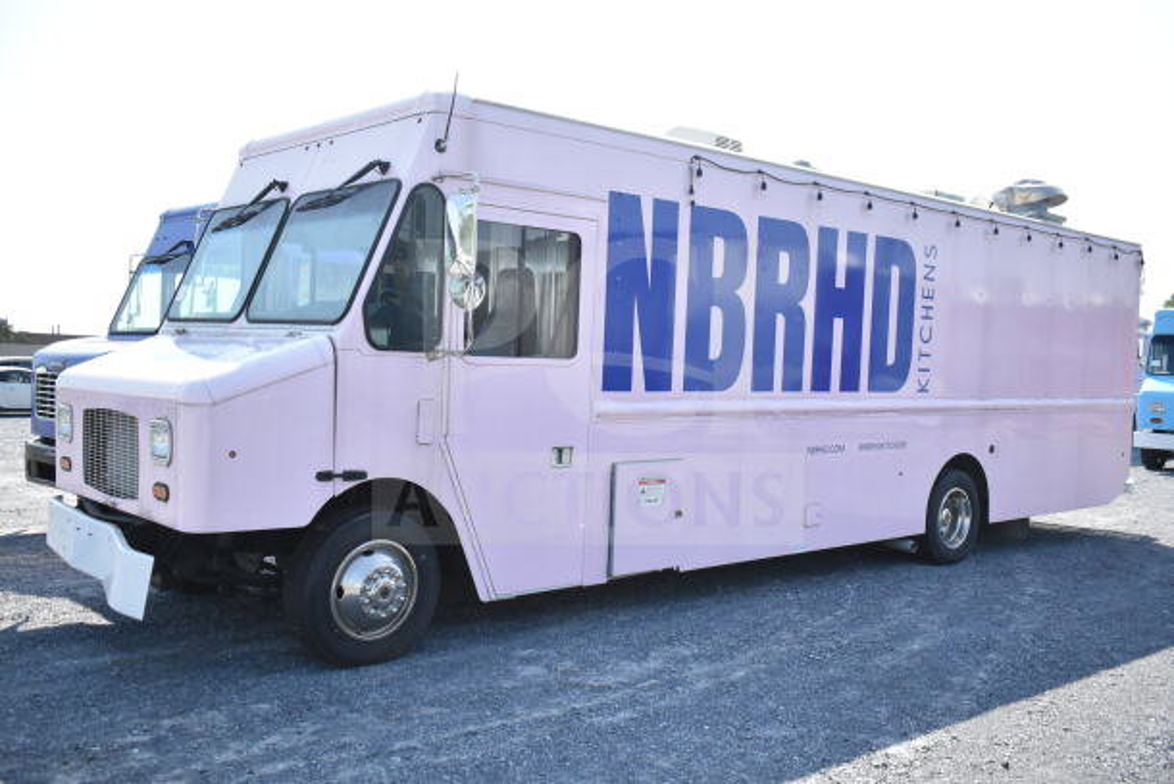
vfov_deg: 40.0
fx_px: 1076
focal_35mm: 33
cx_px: 587
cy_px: 392
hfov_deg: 57.2
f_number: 4
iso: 1600
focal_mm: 22
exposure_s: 1/4000
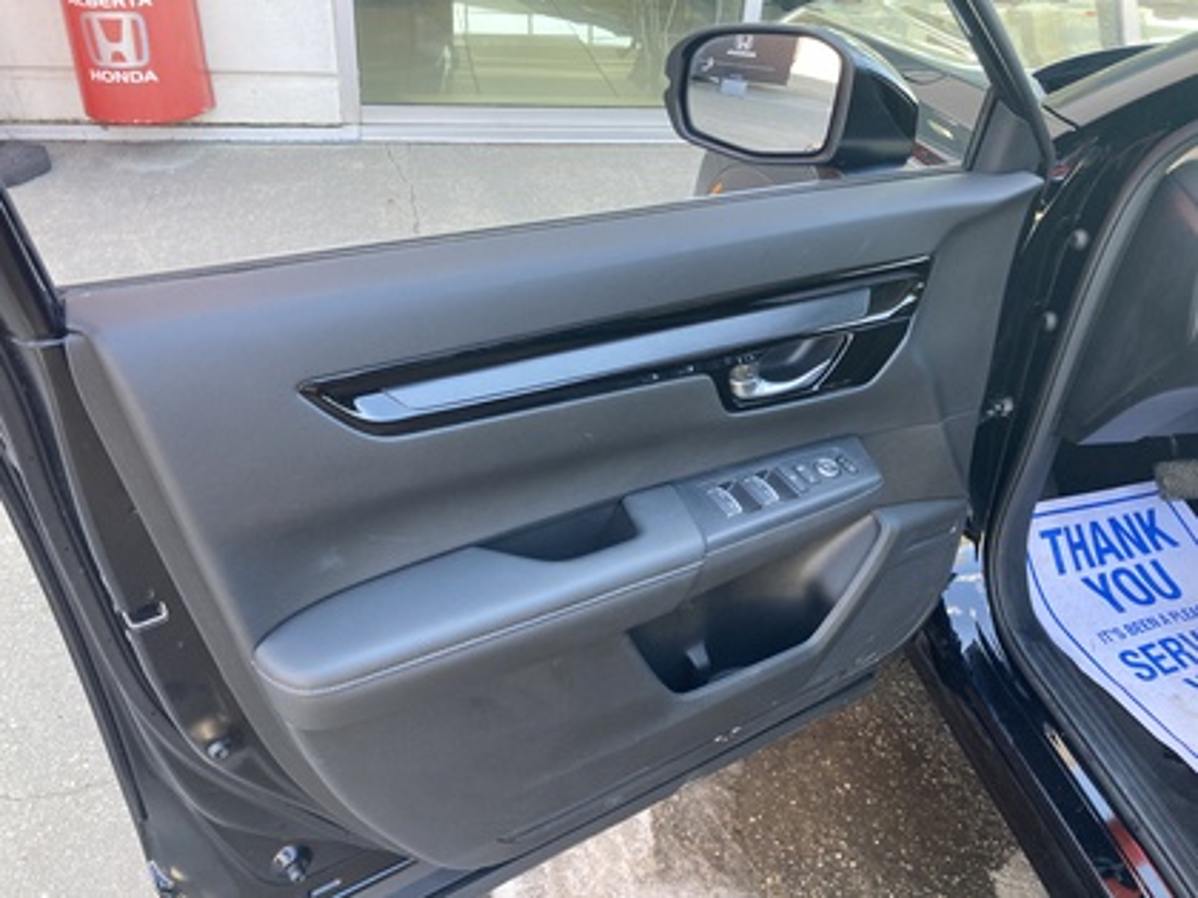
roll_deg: -3.5
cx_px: 599
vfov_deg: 49.7
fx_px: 969
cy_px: 449
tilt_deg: -33.1
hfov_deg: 63.4
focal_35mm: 28
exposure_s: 1/121
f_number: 1.8
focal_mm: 3.99
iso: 64
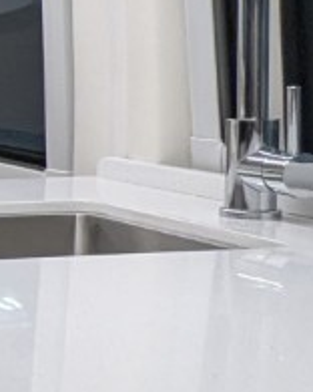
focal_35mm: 112
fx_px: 1297
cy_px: 163
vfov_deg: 17.1
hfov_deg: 10.2
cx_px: -623
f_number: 2.2
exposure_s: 1/219
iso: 248
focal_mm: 2.35
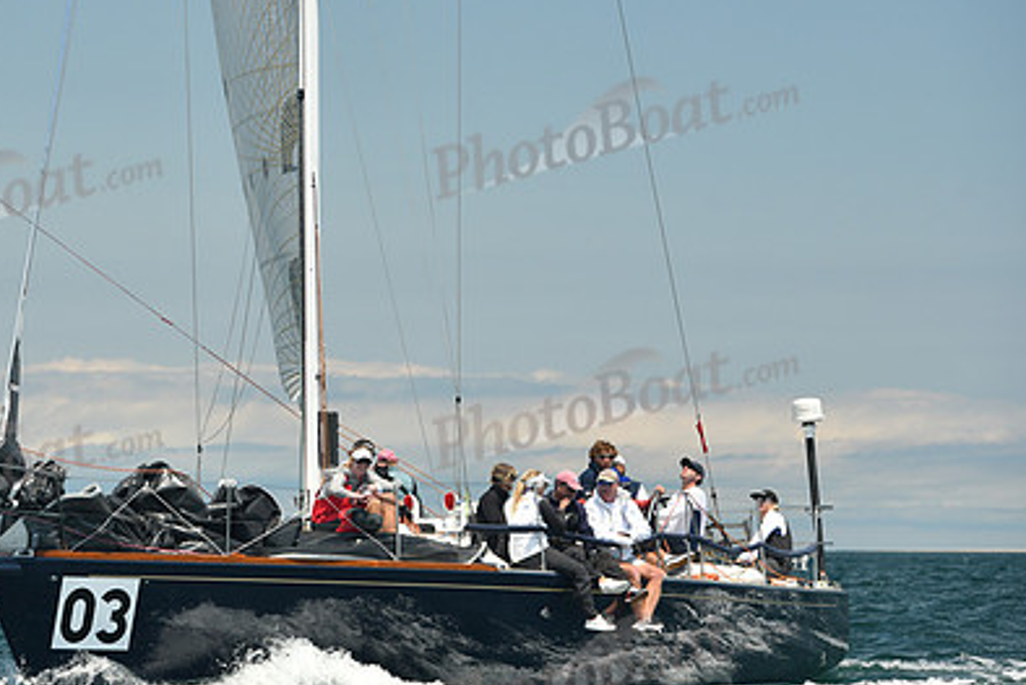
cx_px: 299
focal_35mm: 250
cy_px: 303
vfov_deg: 5.5
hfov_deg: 8.2
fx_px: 7127
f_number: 6.3
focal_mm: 170
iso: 320
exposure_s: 1/640
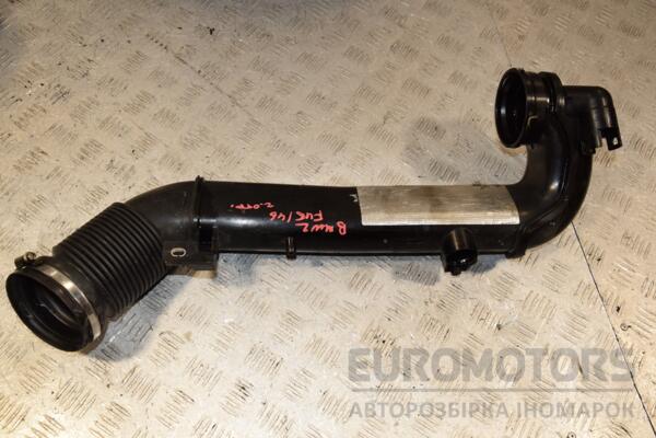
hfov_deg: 53.1
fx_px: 656
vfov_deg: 36.9
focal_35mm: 36
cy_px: 219
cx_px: 328
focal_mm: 24
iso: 800
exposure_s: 1/200
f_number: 9
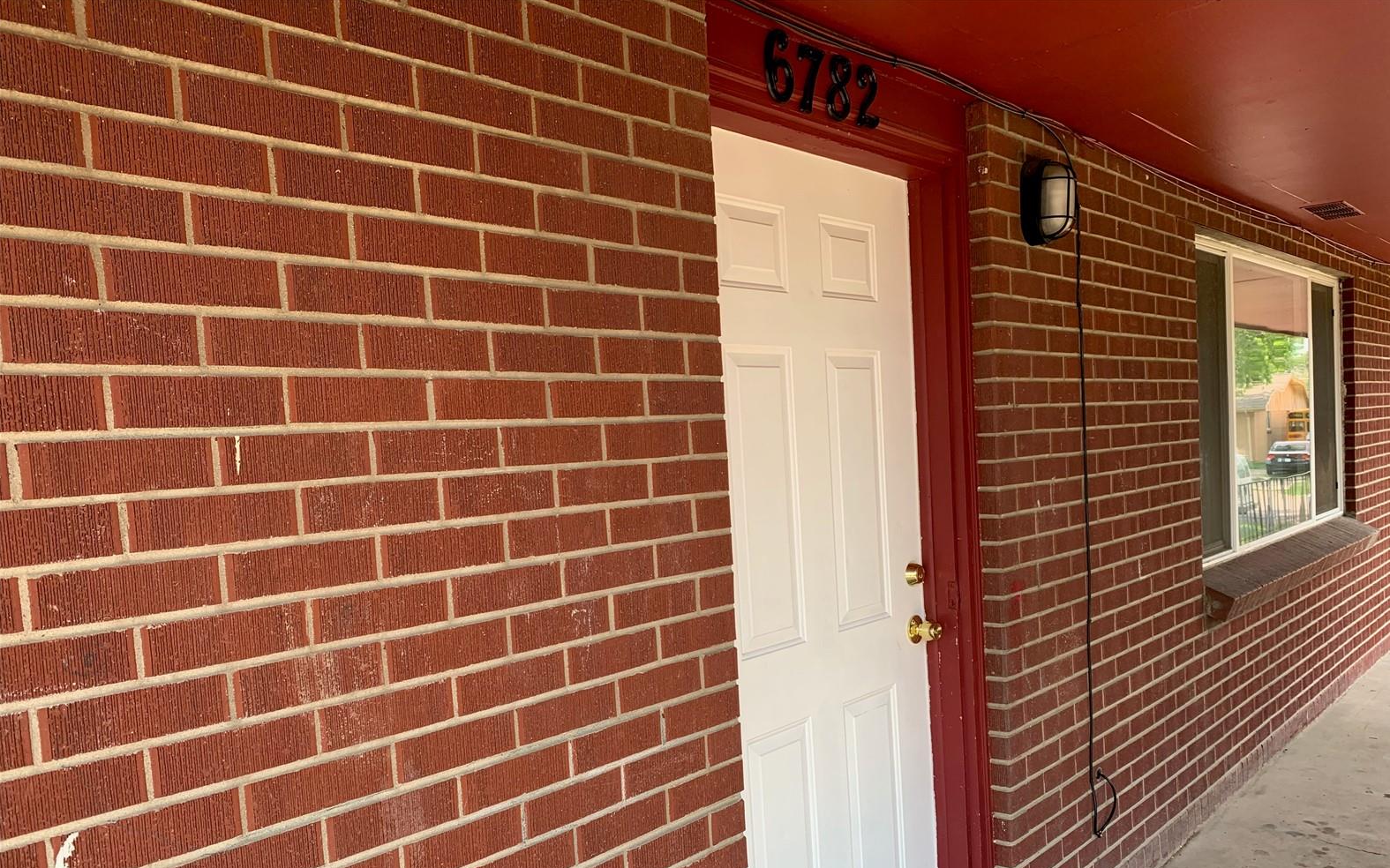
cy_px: 528
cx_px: 705
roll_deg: +2.2
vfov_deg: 44.3
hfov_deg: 66.5
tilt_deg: -3.8
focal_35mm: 28
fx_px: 1061
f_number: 1.8
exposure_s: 1/179
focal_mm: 4.25
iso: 25
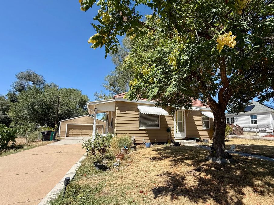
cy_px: 114
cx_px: 156
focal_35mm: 16
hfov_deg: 93.9
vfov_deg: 77.8
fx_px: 127
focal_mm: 2.22
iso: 80
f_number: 2.2
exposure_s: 1/2092
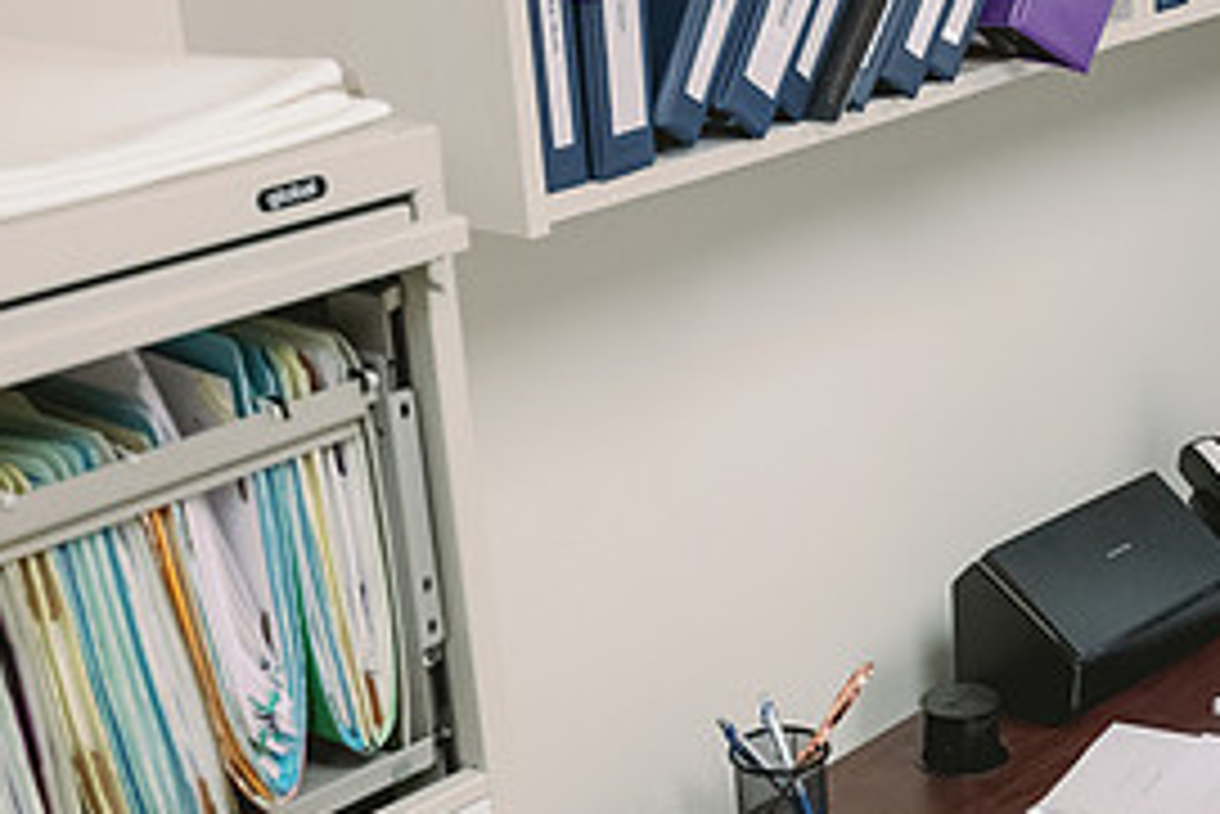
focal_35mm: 77
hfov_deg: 25.5
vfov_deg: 17.7
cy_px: 506
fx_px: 2611
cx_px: 1098
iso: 3200
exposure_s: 1/200
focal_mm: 36
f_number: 5
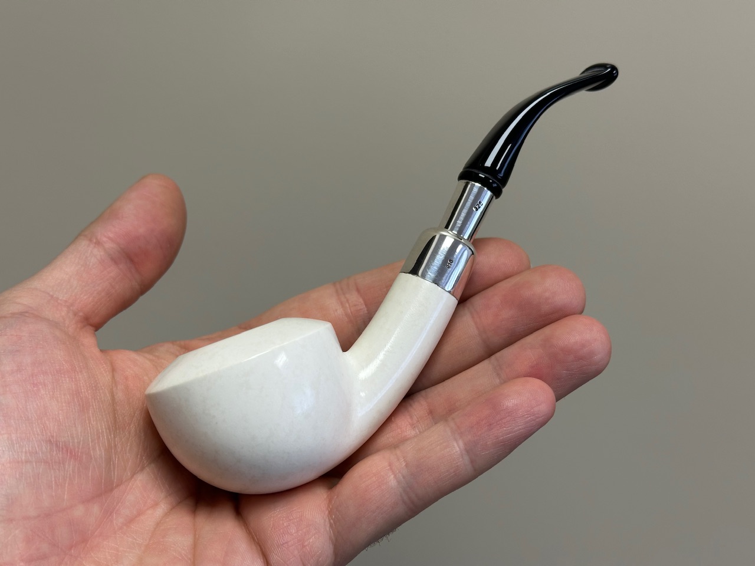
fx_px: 1047
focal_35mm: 48
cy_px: 283
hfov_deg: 39.7
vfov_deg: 30.3
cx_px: 378
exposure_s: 1/100
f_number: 1.78
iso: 50
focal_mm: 6.86
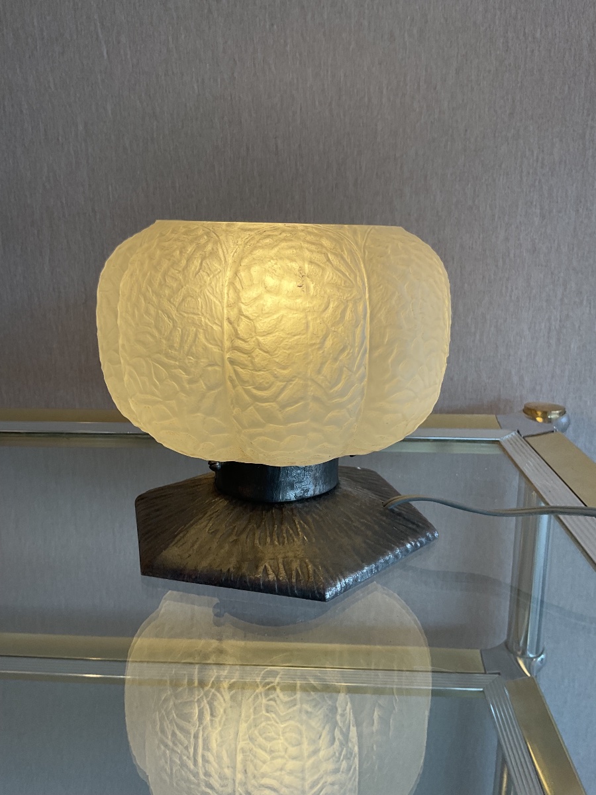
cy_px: 398
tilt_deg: -11.0
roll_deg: -0.2
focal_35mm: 29
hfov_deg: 48.2
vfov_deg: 61.7
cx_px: 298
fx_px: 666
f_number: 1.8
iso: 16
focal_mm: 3
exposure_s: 1/227
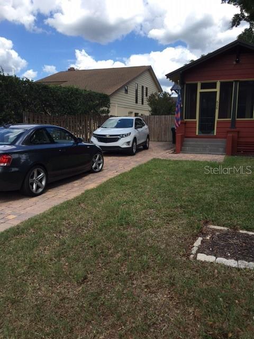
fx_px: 284
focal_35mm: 29
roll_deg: -0.8
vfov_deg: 61.7
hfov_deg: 48.2
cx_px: 127
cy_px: 170
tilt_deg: -6.6
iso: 25
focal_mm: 4.15
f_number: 2.2
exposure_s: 1/1148
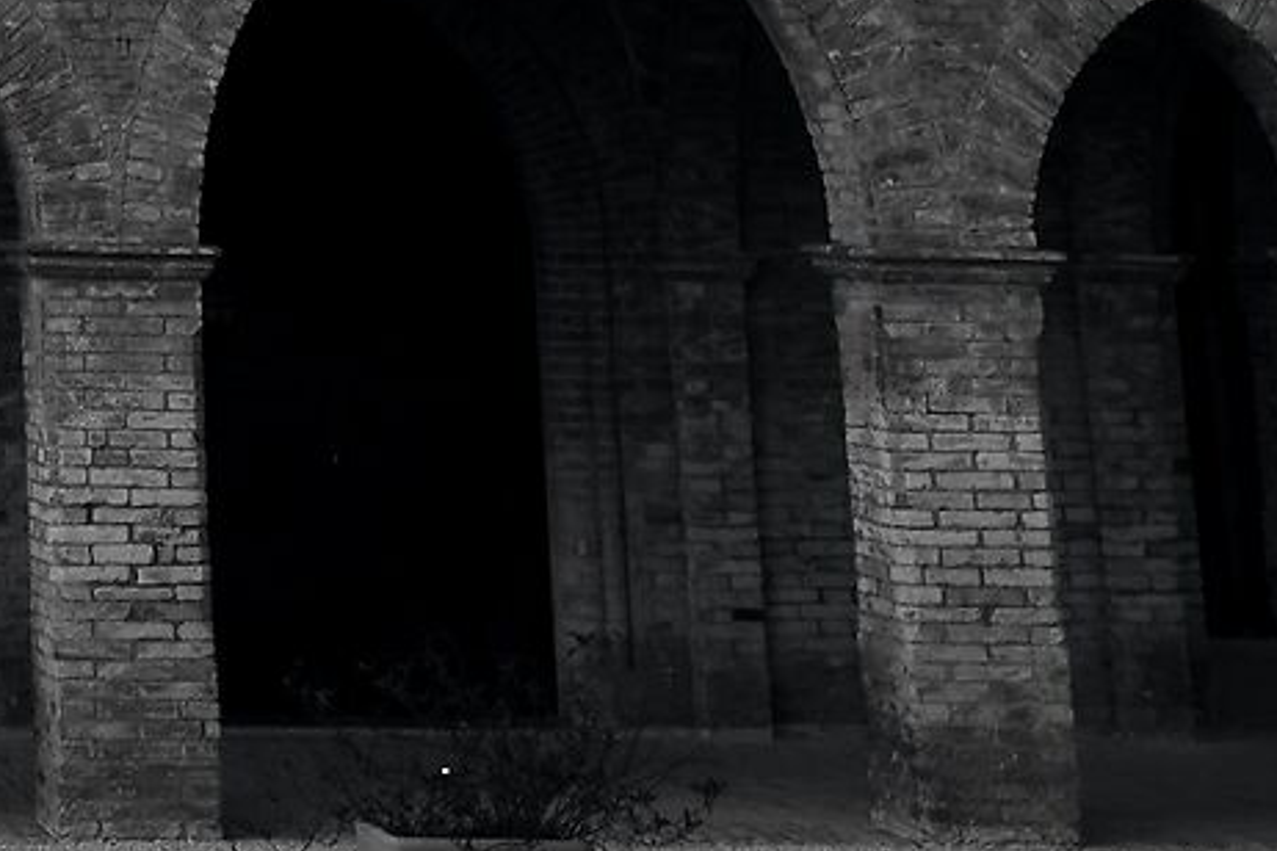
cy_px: -1102
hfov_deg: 14.7
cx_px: -592
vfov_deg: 9.5
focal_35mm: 130
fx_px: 4611
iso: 500
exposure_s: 1/50
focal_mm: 25
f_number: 8
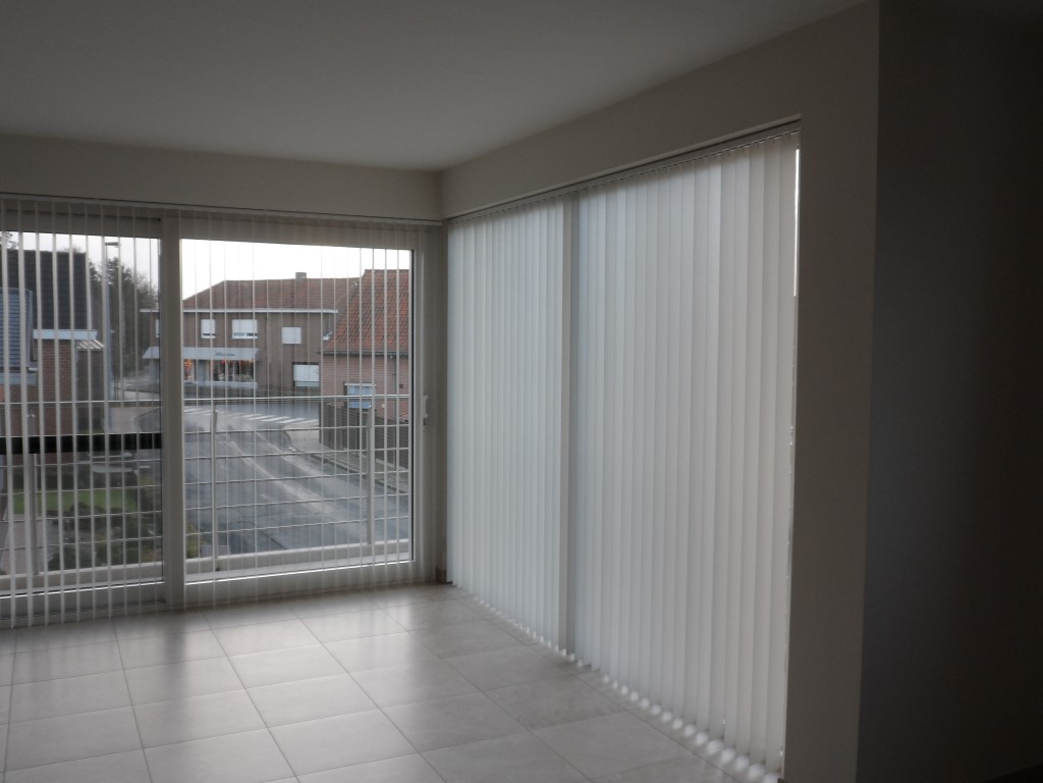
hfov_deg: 56.8
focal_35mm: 32
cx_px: 522
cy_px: 392
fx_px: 964
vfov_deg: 44.2
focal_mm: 5.8
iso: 80
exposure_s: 1/30
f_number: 3.3
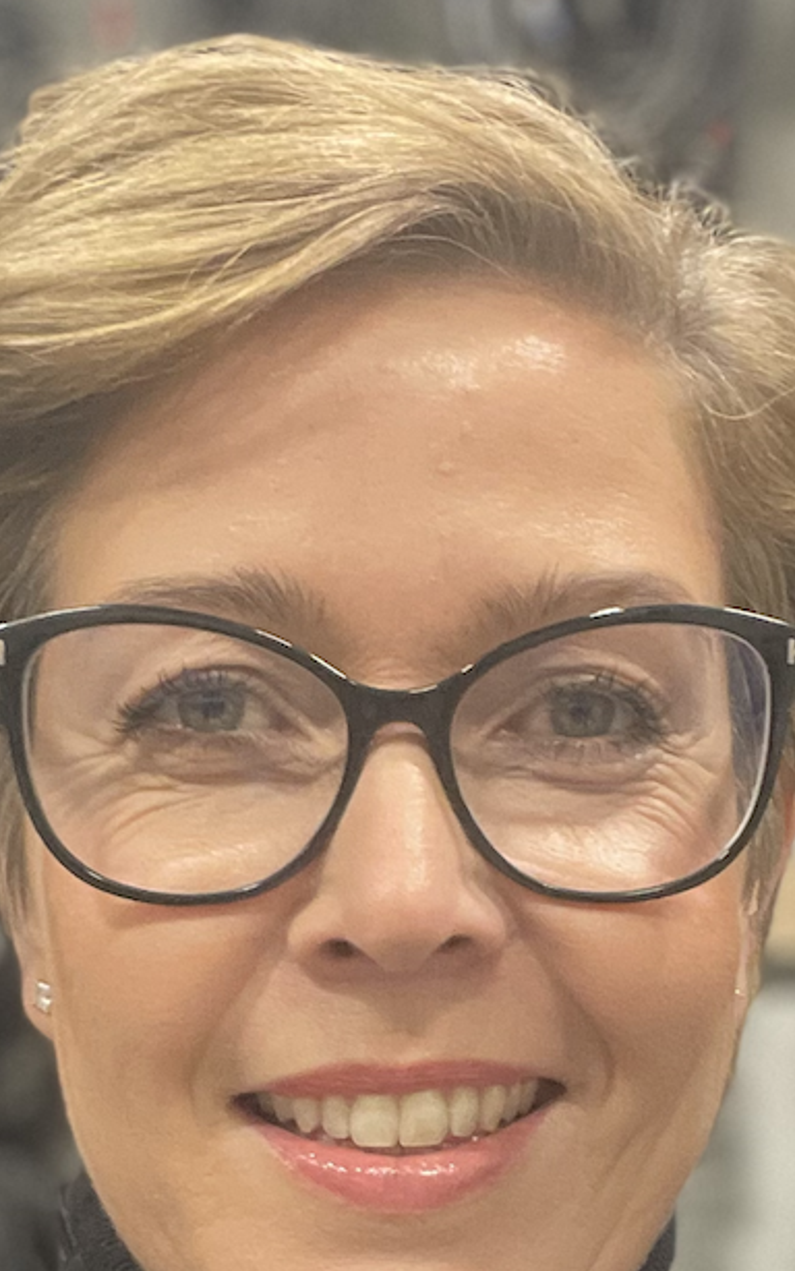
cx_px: 431
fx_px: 2391
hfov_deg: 18.9
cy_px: 1065
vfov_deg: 28.9
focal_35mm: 69
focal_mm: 2.71
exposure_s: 1/33
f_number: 2.2
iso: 320
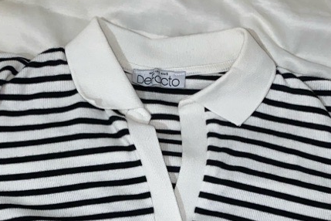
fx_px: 579
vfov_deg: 20.1
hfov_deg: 31.9
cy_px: 270
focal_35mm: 63
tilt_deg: -78.8
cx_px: 156
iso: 40
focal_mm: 4.25
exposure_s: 1/19
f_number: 1.8
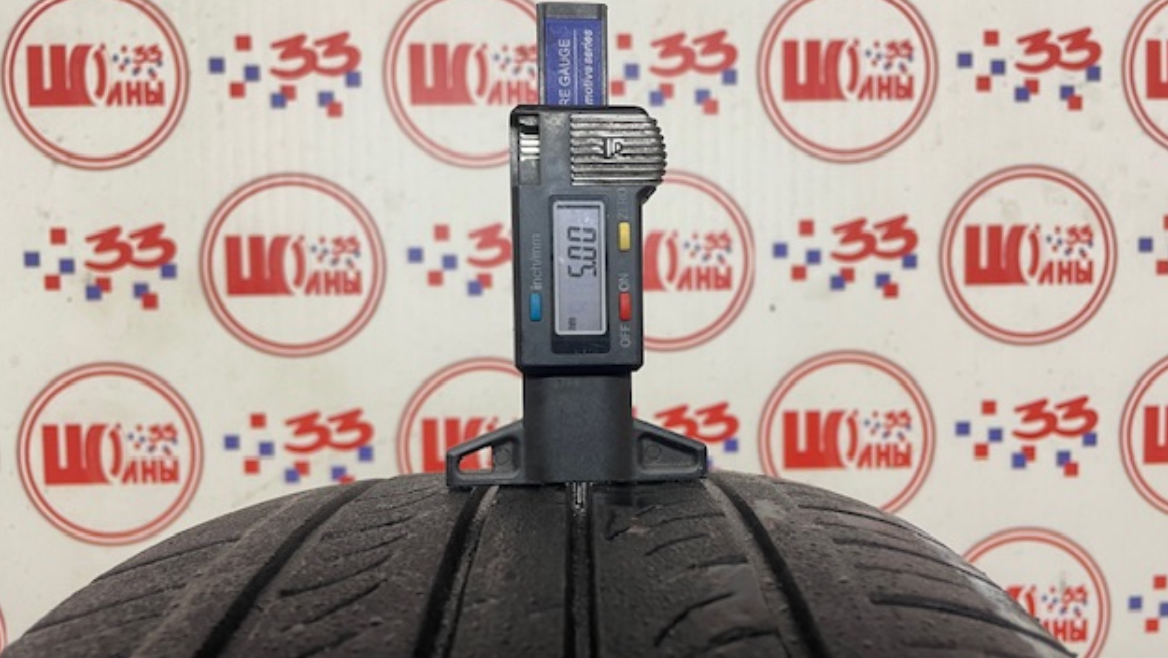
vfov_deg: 40.1
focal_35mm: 29
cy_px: 383
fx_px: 898
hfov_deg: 66.0
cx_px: 587
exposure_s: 1/50
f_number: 1.6
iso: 80
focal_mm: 4.2
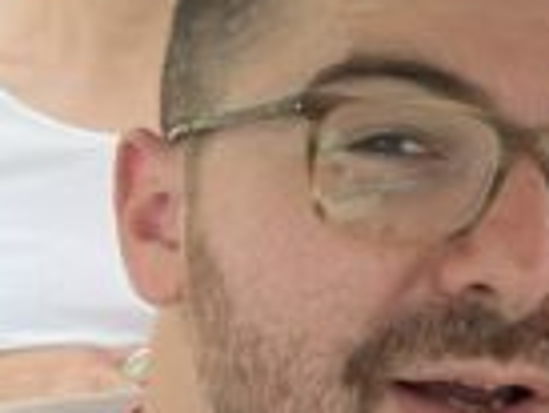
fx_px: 1857
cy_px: 112
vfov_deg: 12.6
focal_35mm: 117
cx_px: 970
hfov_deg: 14.8
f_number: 2.2
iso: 64
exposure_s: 1/121
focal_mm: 2.87
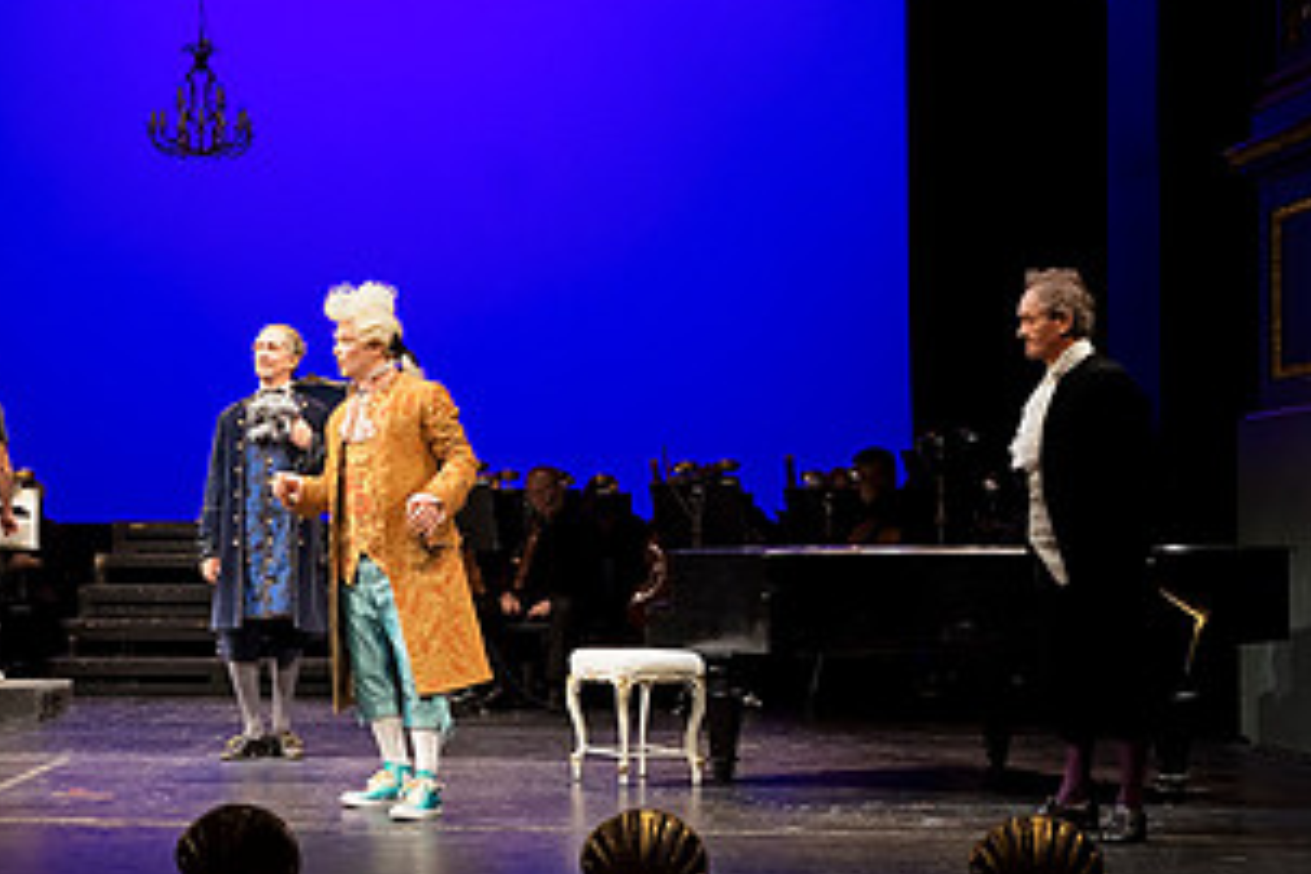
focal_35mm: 67
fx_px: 2440
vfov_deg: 20.3
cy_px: 426
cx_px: 182
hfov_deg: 29.1
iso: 1600
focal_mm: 35
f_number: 5.6
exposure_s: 1/125
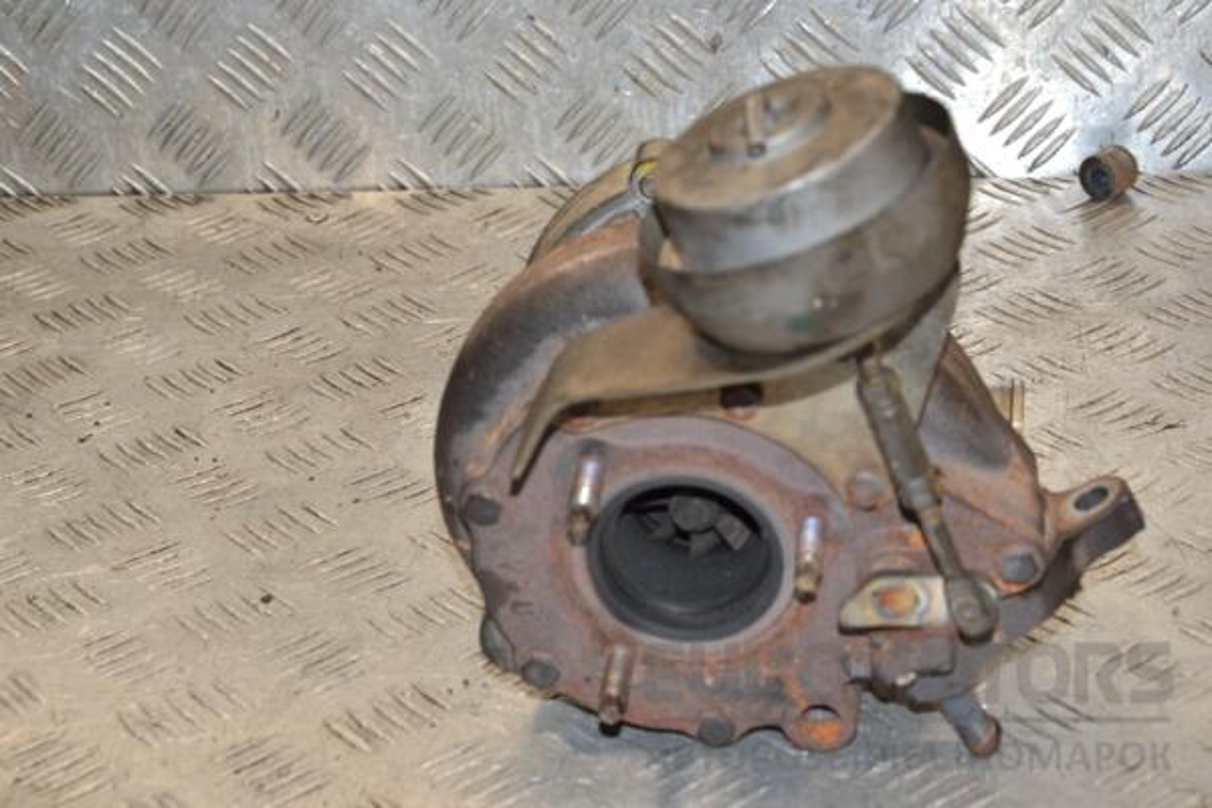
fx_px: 2929
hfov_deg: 23.4
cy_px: 404
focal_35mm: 87
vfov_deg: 15.7
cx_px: 606
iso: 800
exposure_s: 1/200
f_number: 9
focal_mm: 58
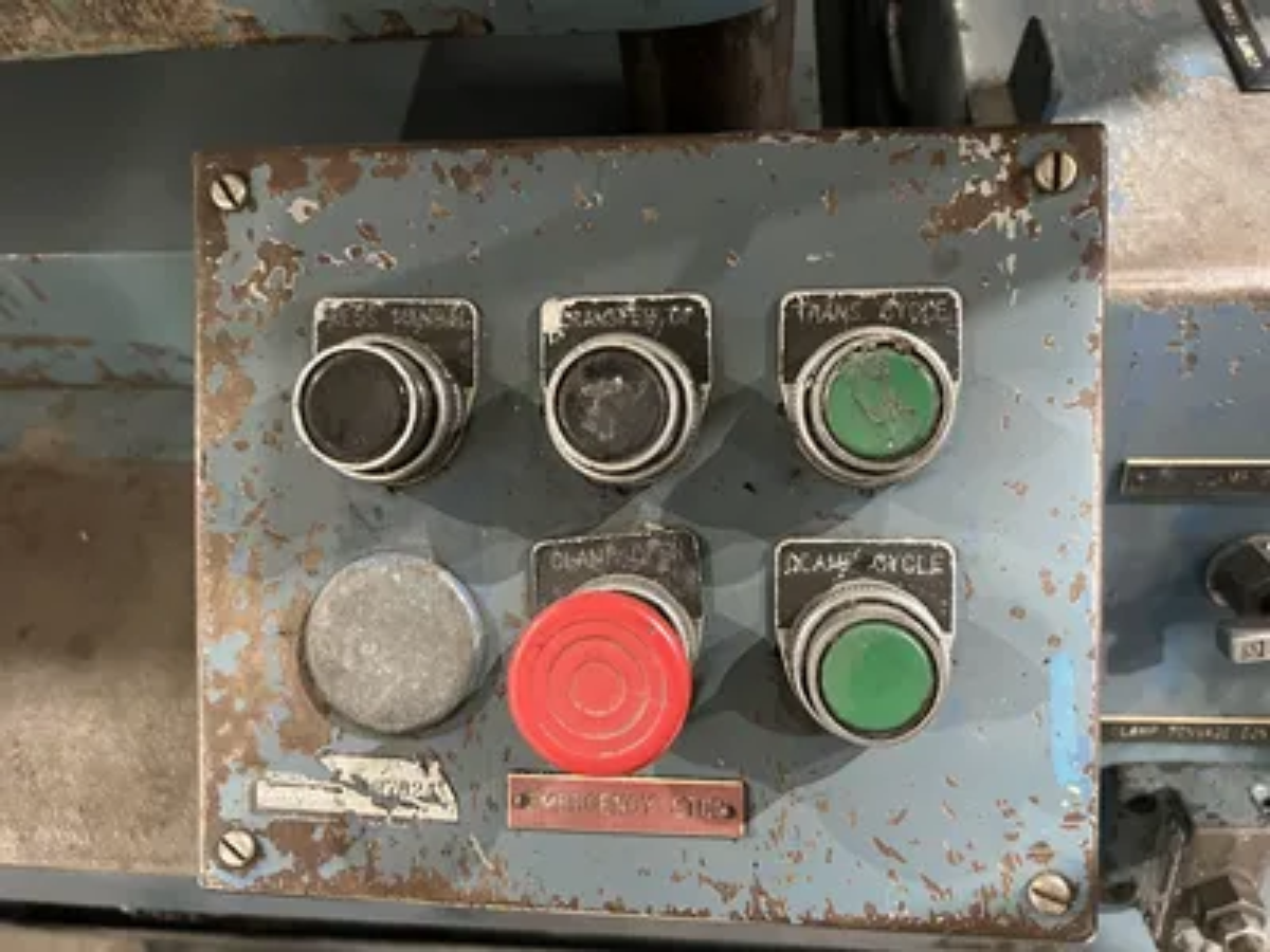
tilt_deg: -60.1
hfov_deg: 67.3
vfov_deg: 53.1
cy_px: 476
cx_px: 635
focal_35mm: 26
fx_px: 954
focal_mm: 5.7
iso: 640
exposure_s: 1/40
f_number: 1.5
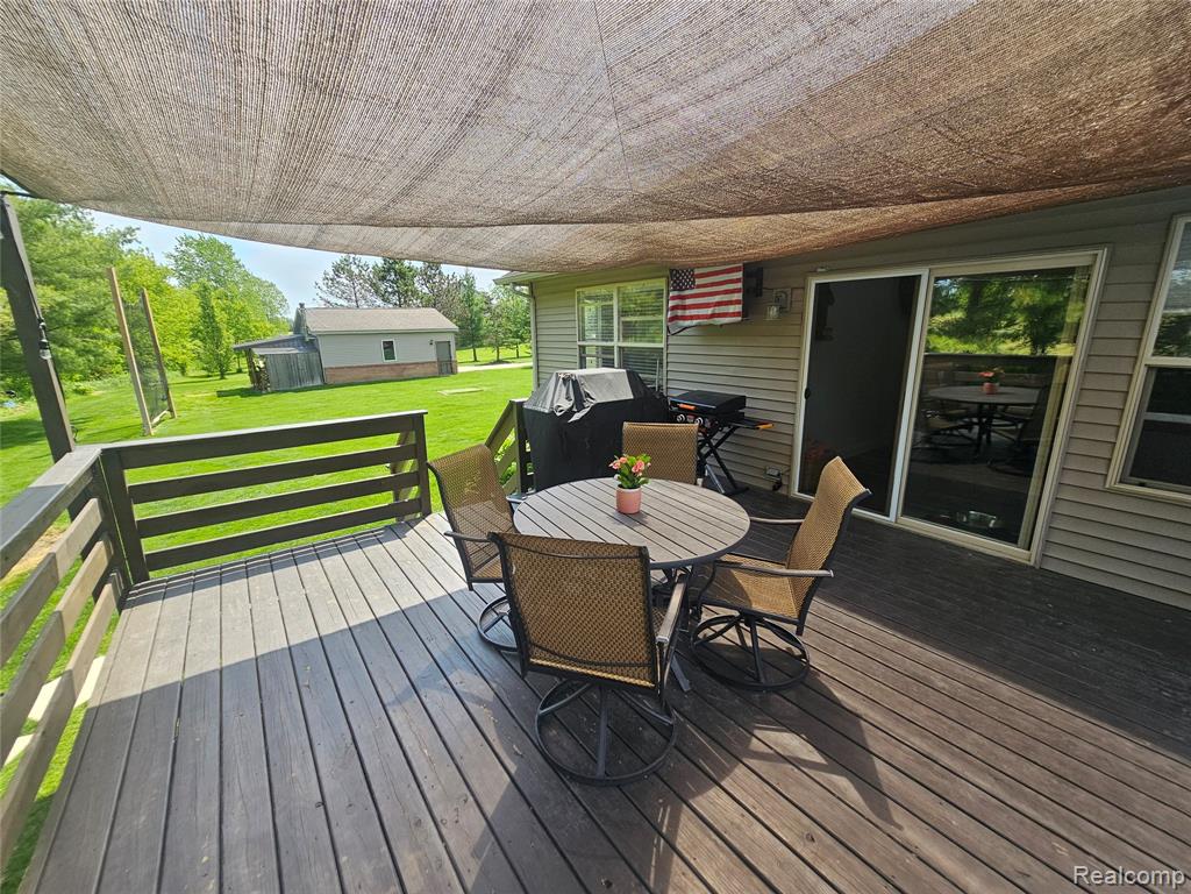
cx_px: 596
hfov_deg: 106.2
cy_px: 447
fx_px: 447
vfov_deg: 89.9
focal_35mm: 13
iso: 50
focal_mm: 2.2
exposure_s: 1/515
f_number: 2.2
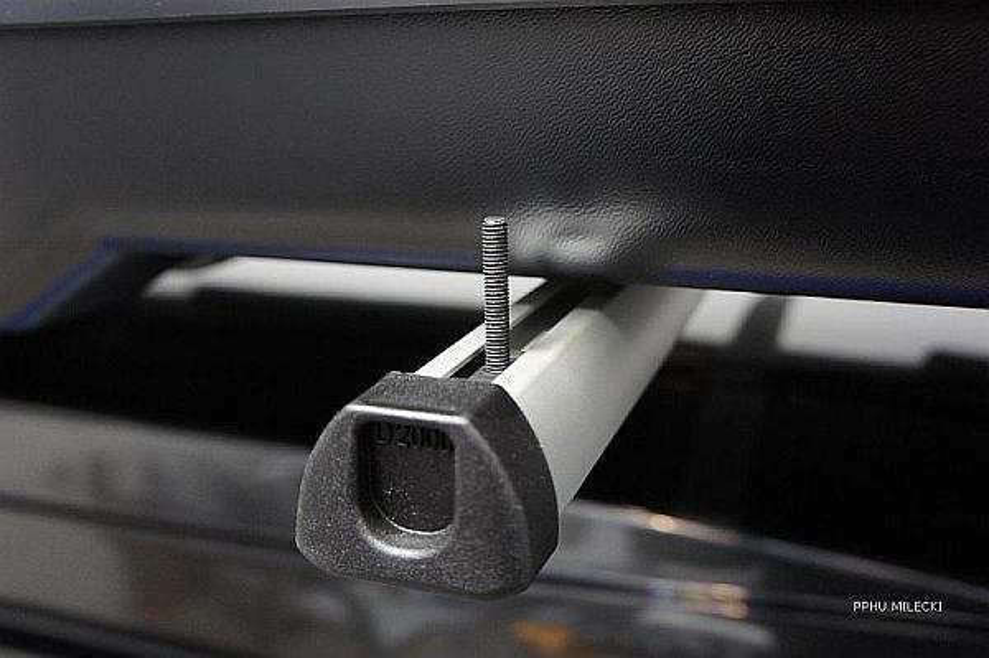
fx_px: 947
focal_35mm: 34
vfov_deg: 38.3
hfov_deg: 55.1
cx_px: 494
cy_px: 329
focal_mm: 23
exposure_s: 1/15
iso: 1600
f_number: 4
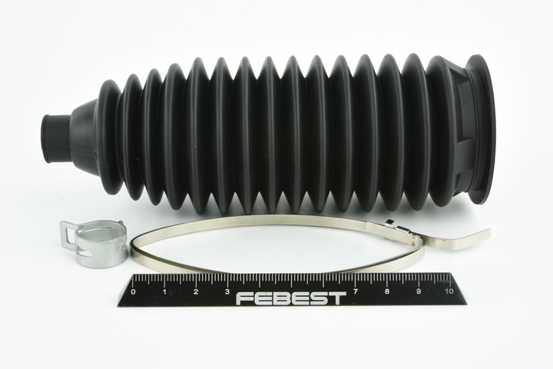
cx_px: 276
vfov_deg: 22.6
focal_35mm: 60
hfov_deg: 33.4
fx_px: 922
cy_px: 184
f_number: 29
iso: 64
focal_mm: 60
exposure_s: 1/2
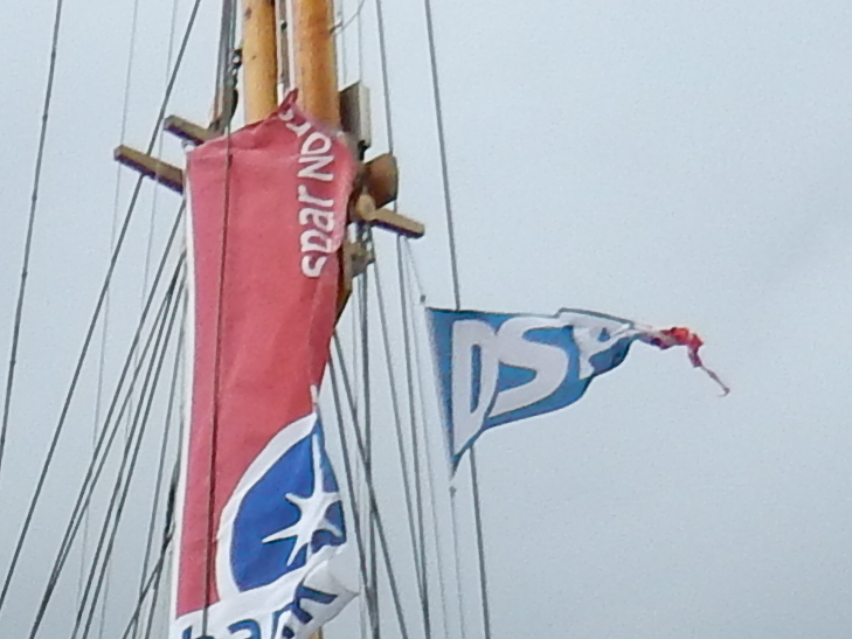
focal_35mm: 158
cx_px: -1215
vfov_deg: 8.4
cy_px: 1680
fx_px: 3889
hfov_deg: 10.6
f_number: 3.7
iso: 125
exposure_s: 1/800
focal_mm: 4.5
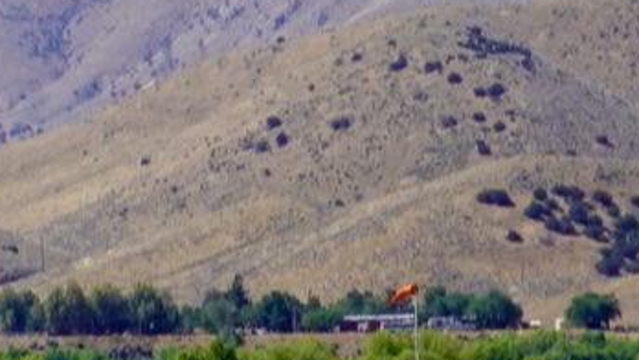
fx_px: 10712
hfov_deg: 3.4
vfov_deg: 1.9
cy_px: 142
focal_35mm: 632
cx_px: -863
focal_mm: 70
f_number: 10
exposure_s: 1/250
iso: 100
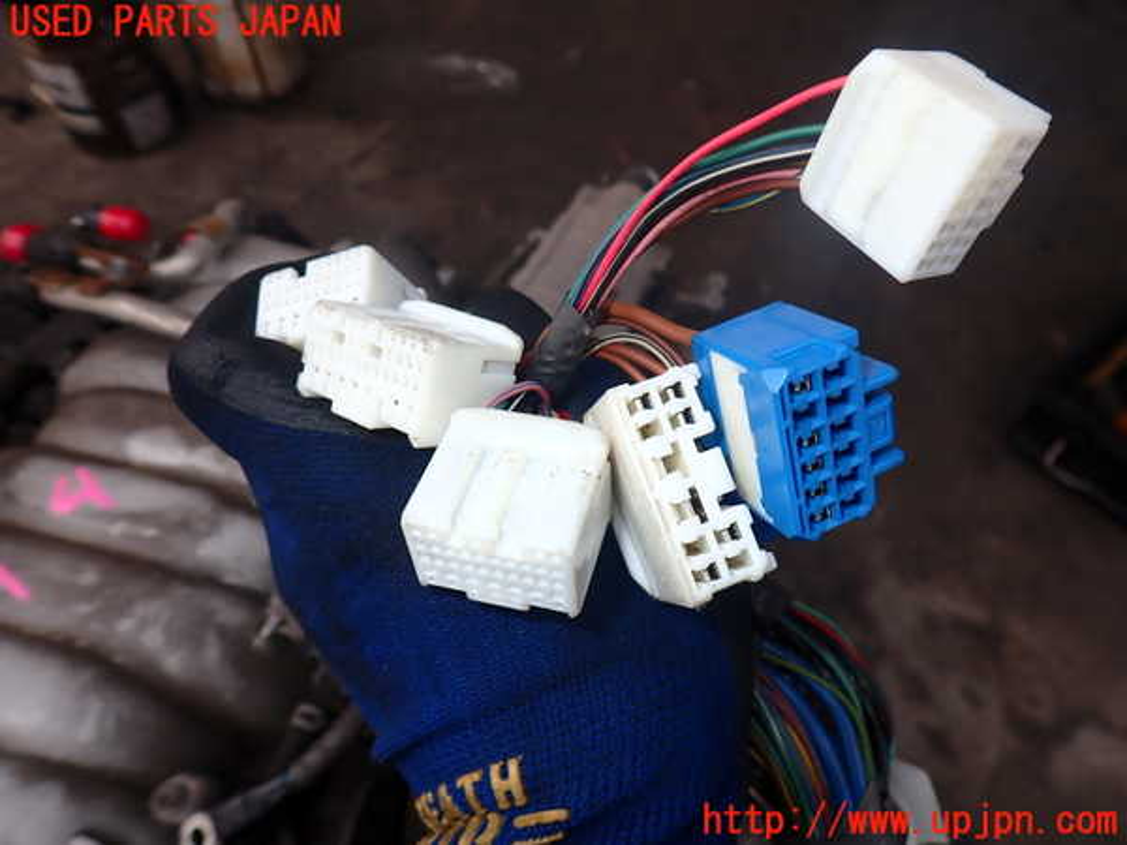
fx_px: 814
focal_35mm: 25
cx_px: 564
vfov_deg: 54.9
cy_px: 422
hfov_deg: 69.4
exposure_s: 1/500
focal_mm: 4.5
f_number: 2.8
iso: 100
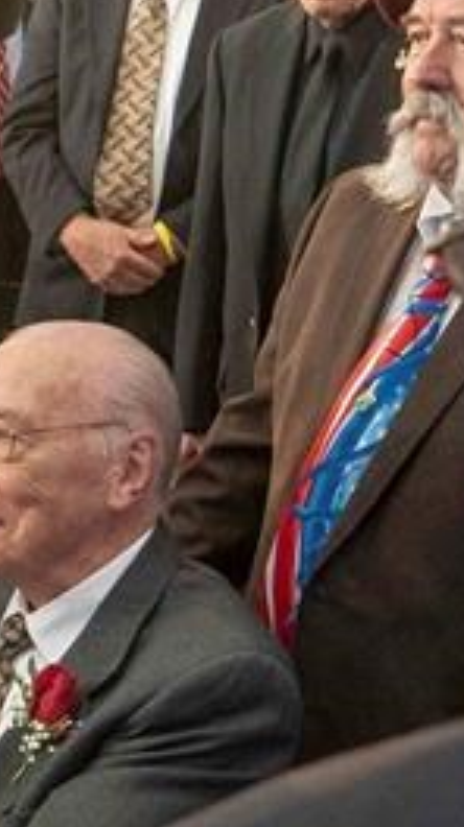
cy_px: 558
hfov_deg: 11.8
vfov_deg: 22.8
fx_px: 2039
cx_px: -433
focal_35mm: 93
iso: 5000
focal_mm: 24
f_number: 5
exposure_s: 1/160
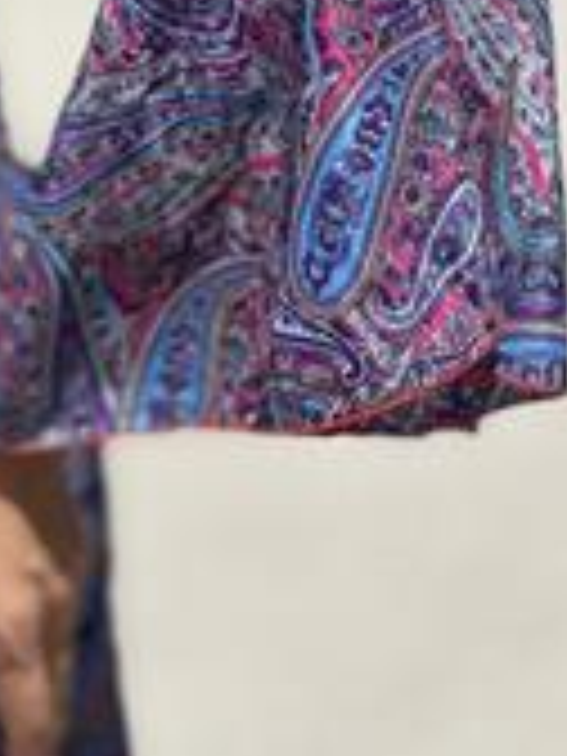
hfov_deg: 7.8
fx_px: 4128
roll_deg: -0.1
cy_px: -151
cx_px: -81
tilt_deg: -15.4
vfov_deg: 10.3
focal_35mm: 189
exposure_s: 1/896
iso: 32
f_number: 2.8
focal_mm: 9
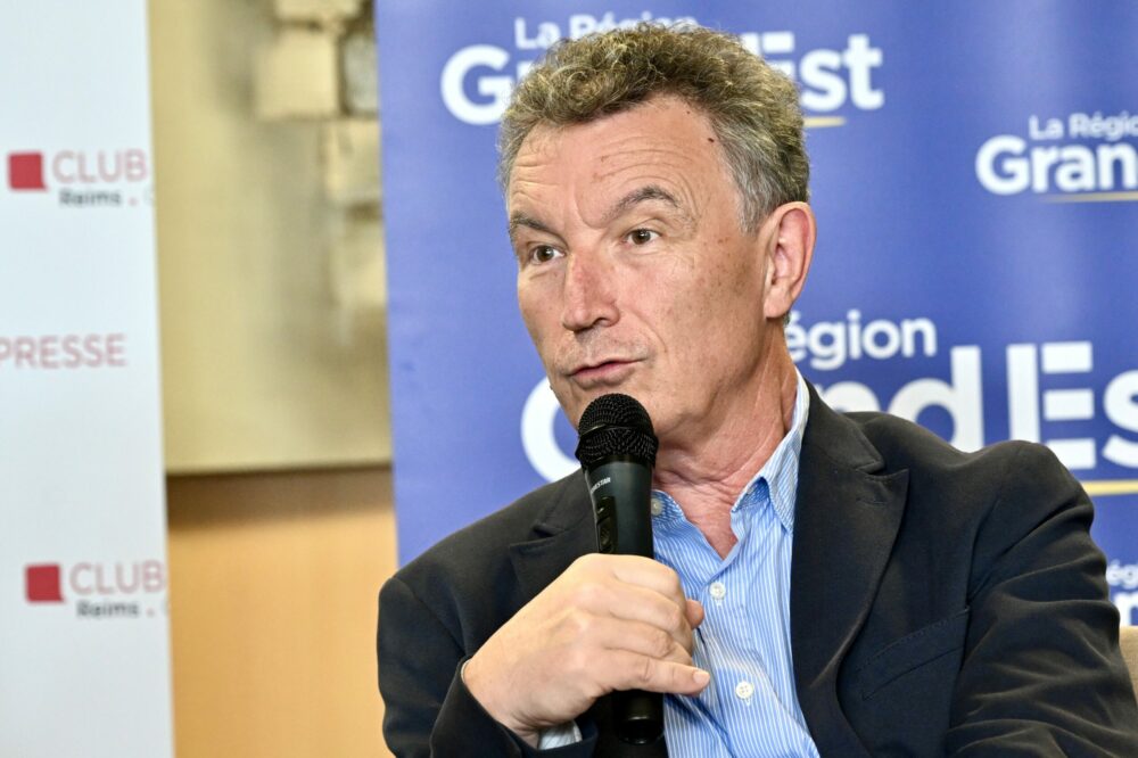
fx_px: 5688
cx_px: 569
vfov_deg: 7.6
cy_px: 379
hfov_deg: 11.4
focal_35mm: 180
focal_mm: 120
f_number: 5
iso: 2500
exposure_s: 1/100
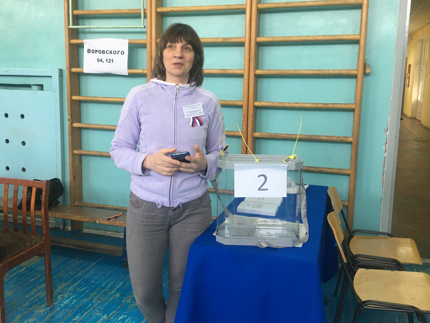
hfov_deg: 55.4
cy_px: 143
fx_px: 410
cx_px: 212
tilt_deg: -7.2
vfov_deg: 42.9
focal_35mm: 33
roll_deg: -1.5
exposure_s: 1/17
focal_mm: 4.15
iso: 40
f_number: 2.2
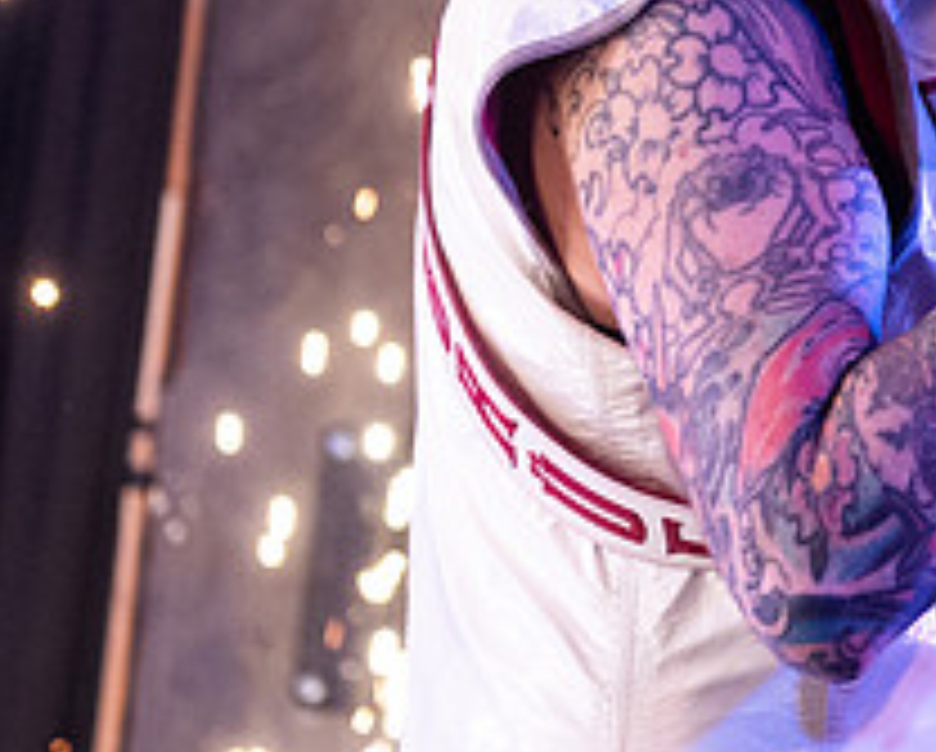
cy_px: -133
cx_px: 1123
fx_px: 6547
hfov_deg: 8.1
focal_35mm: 236
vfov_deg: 6.5
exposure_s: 1/320
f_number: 3.5
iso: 2000
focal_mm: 70
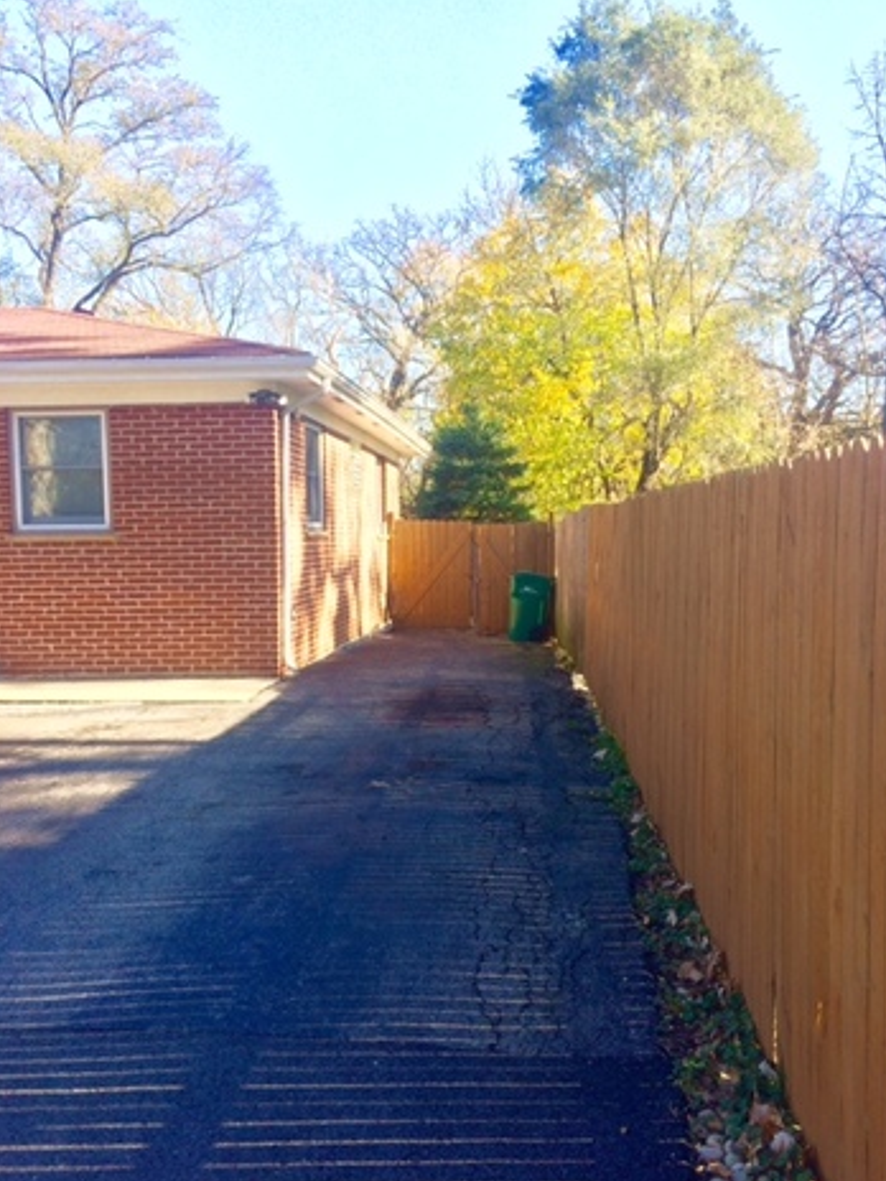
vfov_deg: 60.0
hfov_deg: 46.8
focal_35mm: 30
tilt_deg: -5.9
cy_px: 585
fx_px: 1024
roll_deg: +1.9
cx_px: 446
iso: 32
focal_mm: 4.15
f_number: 2.2
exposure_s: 1/331
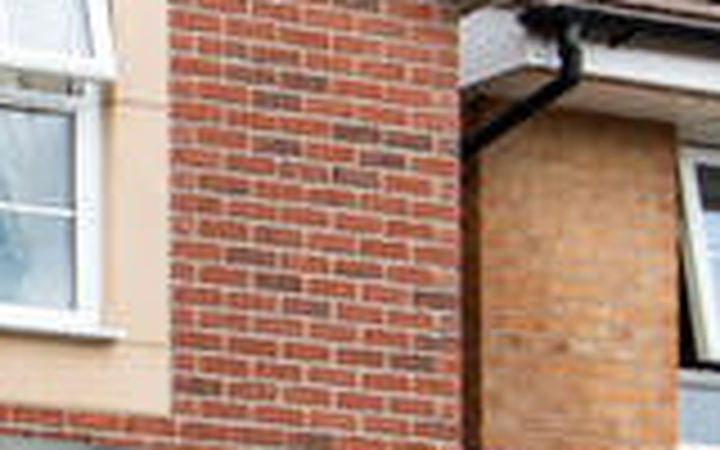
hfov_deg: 14.1
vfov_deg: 10.5
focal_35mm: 124
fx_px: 2433
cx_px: -734
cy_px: 398
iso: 100
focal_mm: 13
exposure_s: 1/60
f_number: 8
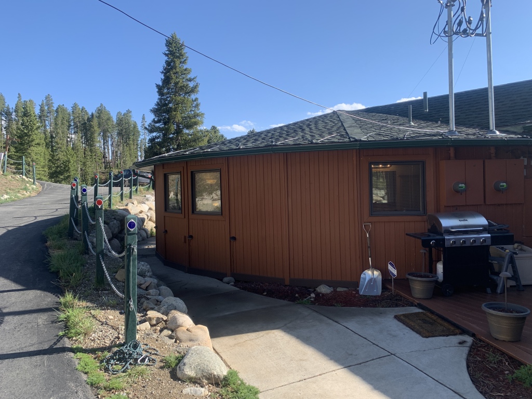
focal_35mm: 26
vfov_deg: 53.1
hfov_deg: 67.3
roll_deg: +2.7
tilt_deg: +1.0
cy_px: 200
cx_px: 266
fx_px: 400
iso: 25
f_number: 1.8
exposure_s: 1/919
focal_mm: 4.25
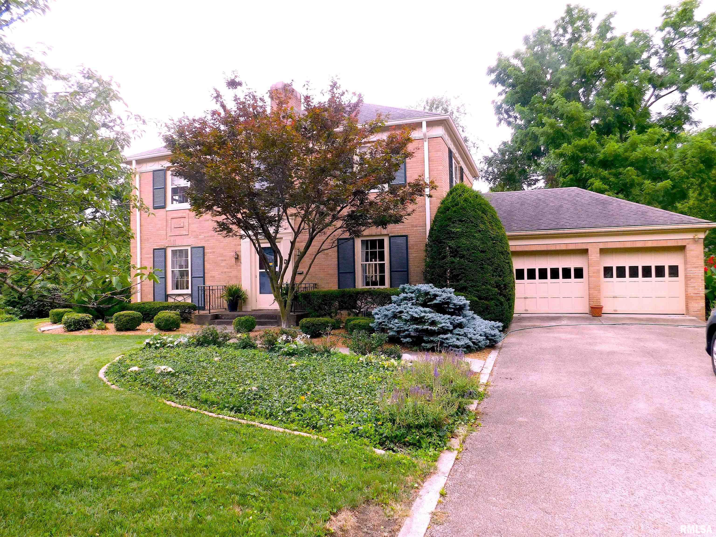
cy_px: 268
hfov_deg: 71.6
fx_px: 496
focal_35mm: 24
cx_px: 358
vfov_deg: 56.8
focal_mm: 4.1
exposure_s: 1/500
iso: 125
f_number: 3
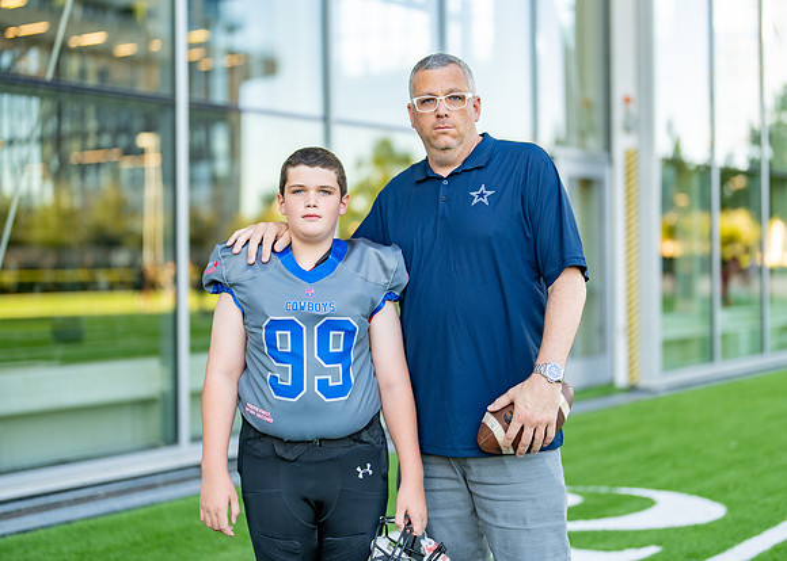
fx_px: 1292
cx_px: 402
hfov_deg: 33.9
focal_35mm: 58
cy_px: 261
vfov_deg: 24.5
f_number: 1.2
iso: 100
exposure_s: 1/640
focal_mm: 50
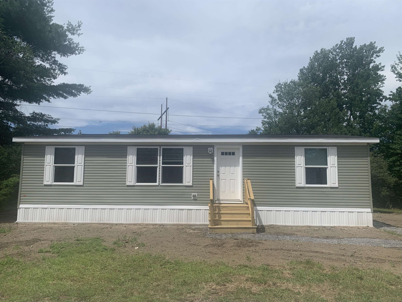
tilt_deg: +4.9
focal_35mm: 26
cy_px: 151
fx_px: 302
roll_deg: -0.4
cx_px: 201
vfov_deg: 53.1
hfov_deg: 67.3
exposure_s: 1/4464
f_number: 1.8
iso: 25
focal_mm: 4.25
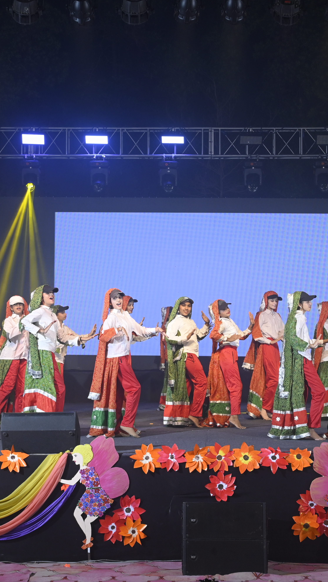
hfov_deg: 17.2
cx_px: 181
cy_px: 288
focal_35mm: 70
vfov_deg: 30.2
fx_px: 1082
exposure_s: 1/200
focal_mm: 44
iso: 1000
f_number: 9
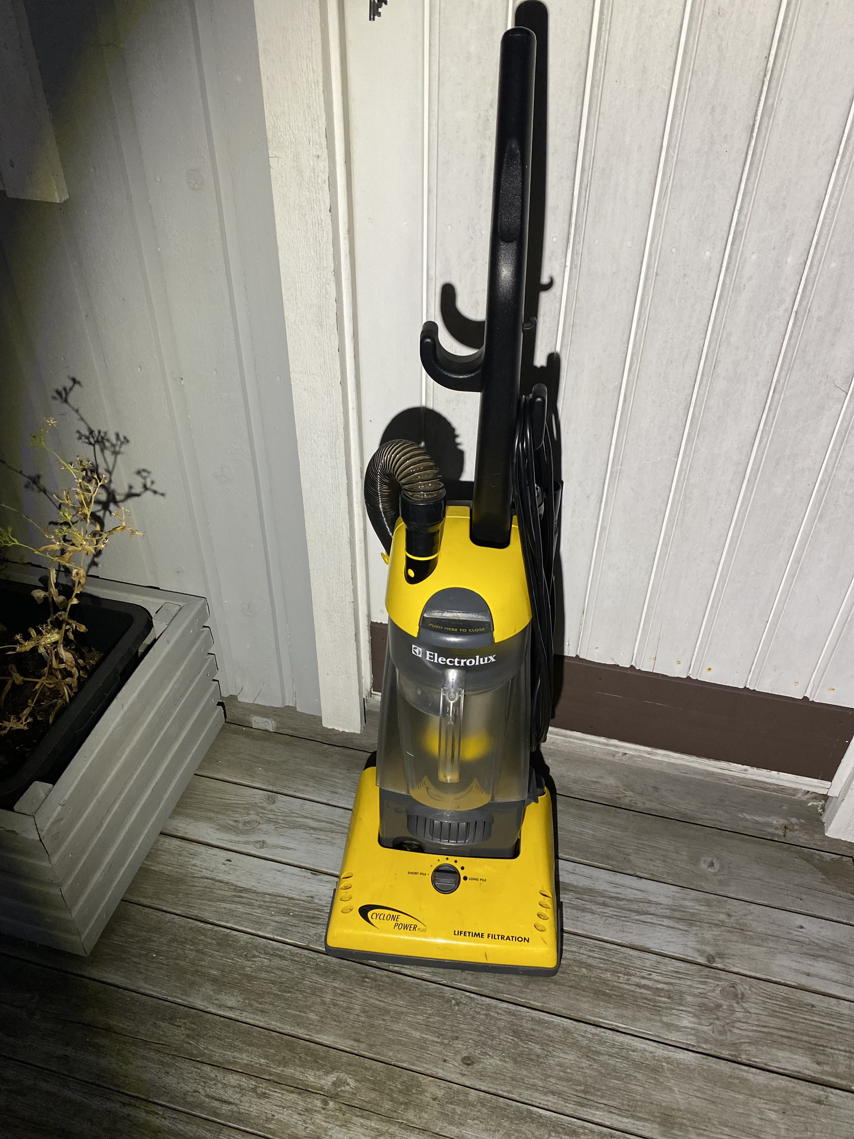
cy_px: 570
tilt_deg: -37.8
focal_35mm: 26
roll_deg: +0.0
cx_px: 427
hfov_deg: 53.1
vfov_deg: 67.3
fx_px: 855
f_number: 1.8
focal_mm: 4.25
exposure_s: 1/60
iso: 160
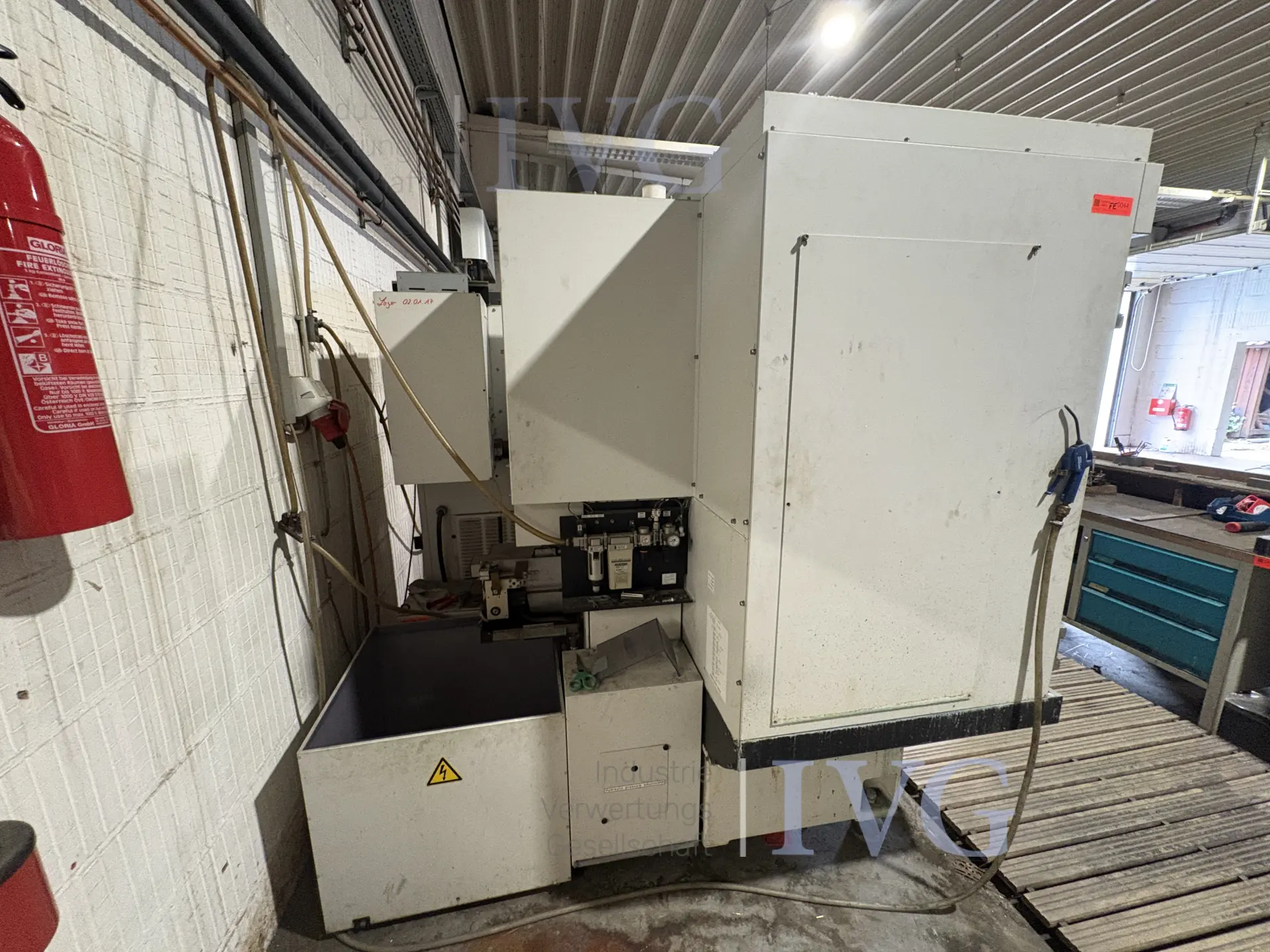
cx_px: 635
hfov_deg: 102.1
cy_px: 476
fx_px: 514
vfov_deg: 85.7
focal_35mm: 14
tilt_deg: -11.6
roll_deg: +0.5
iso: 400
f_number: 2.2
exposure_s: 1/50
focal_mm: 2.22
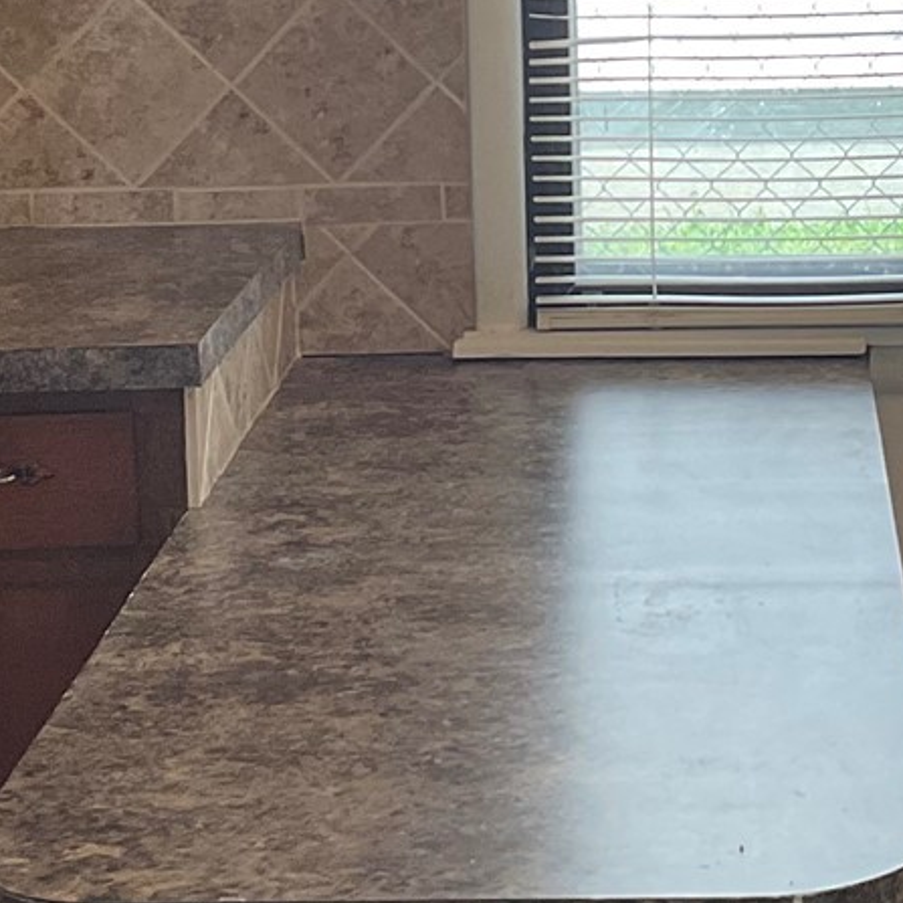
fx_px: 3246
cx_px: 659
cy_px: 121
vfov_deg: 15.7
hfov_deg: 15.8
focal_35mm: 110
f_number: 1.8
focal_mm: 3
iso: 50
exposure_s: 1/120
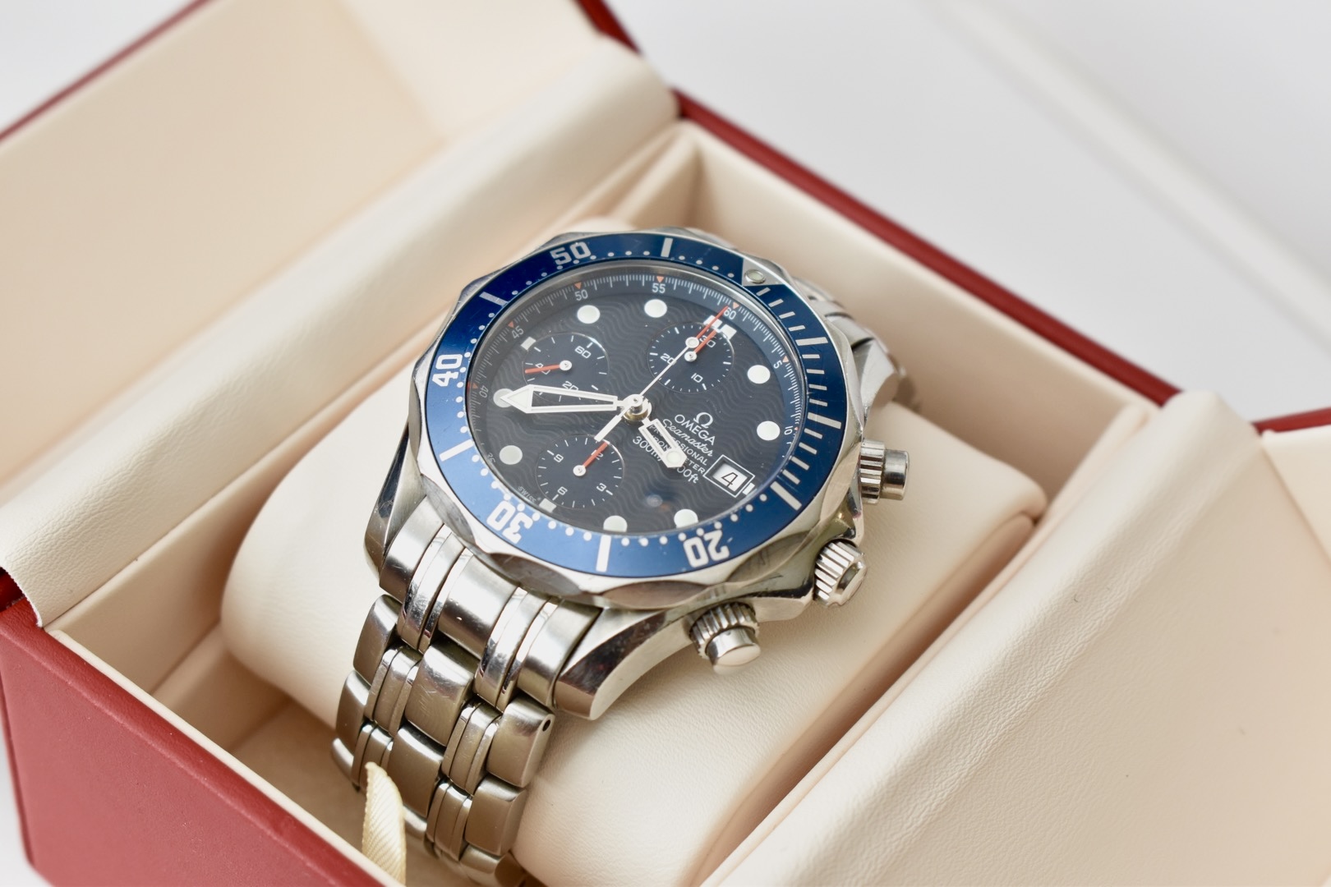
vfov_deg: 17.5
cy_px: 444
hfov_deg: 26.0
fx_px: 2884
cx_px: 666
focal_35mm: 78
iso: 800
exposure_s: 1/80
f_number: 7.1
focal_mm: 52
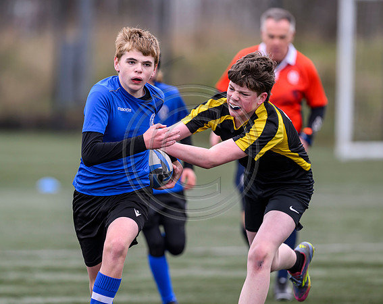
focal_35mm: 506
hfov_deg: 3.8
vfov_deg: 3.0
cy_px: 159
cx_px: 168
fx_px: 5714
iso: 500
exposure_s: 1/1600
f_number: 3.5
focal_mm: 400
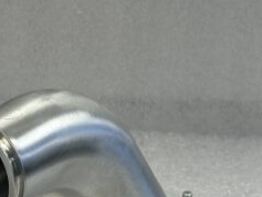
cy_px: 191
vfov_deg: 7.2
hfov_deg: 9.4
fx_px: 1568
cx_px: -45
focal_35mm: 207
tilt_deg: -27.4
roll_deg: +0.5
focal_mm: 6.86
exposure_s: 1/90
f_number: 1.78
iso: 64
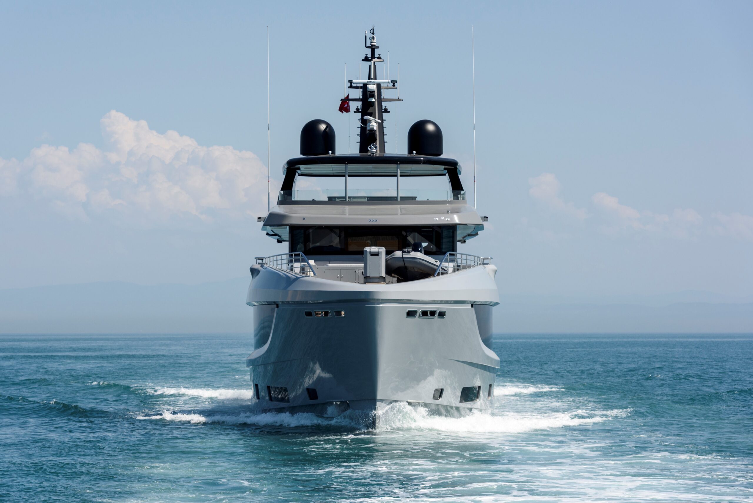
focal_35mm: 130
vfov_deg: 10.6
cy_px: 252
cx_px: 376
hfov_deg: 15.8
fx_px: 2720
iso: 200
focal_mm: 130
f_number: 7.1
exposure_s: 1/1250
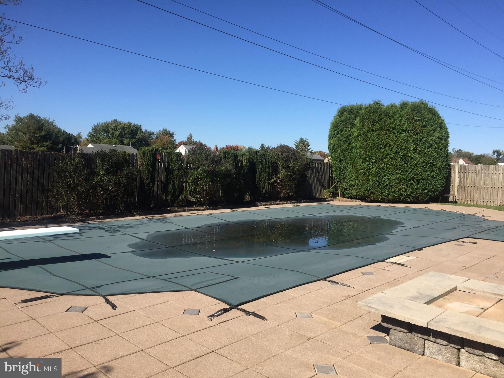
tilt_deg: -4.2
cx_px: 252
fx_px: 422
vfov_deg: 48.2
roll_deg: -3.1
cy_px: 189
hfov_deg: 61.7
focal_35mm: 29
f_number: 2.2
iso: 32
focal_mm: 4.15
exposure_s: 1/1883
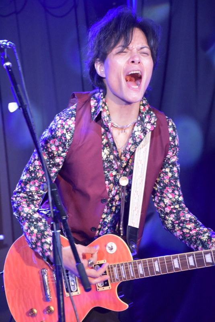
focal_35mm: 129
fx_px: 1153
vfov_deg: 15.9
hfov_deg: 10.7
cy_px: 161
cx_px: 108
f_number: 5.6
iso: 5000
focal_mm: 86
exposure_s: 1/60
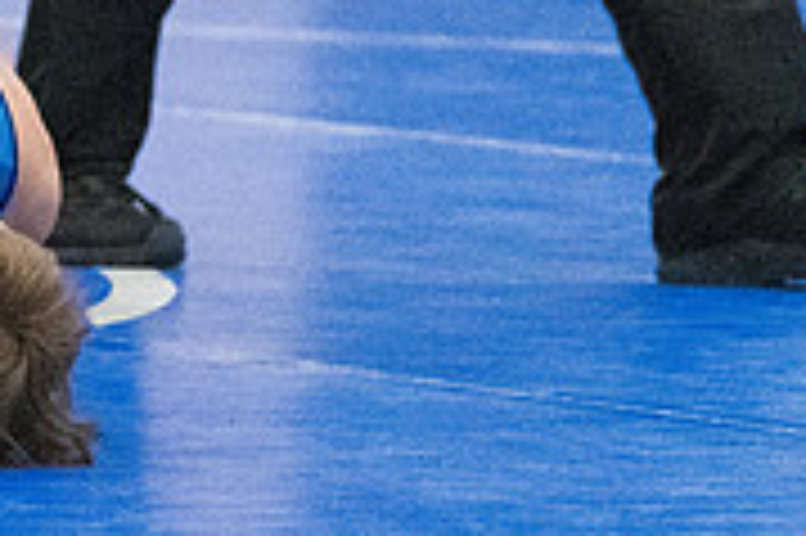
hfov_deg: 2.8
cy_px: 81
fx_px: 16284
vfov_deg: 1.9
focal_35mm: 728
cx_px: -455
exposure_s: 1/1600
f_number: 4.5
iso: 10000
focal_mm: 150
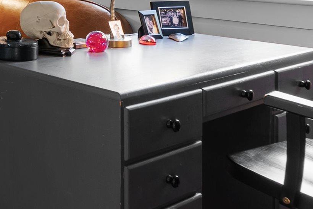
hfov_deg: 26.9
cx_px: -116
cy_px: -54
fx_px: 521
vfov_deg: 20.8
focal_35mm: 60
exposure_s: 1/1.25
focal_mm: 16
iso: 200
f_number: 8
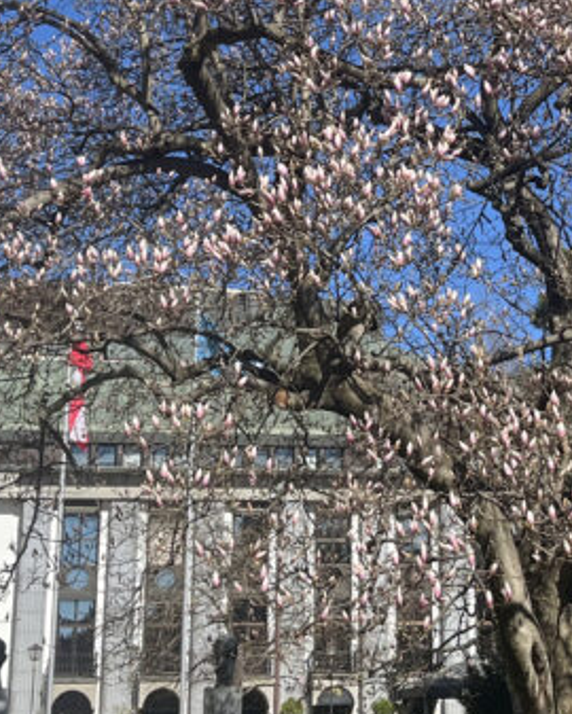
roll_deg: +1.1
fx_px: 1628
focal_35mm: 77
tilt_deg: +18.4
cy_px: 167
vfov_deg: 24.4
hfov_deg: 19.7
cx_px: 462
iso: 50
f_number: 1.6
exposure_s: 1/2688
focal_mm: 5.1
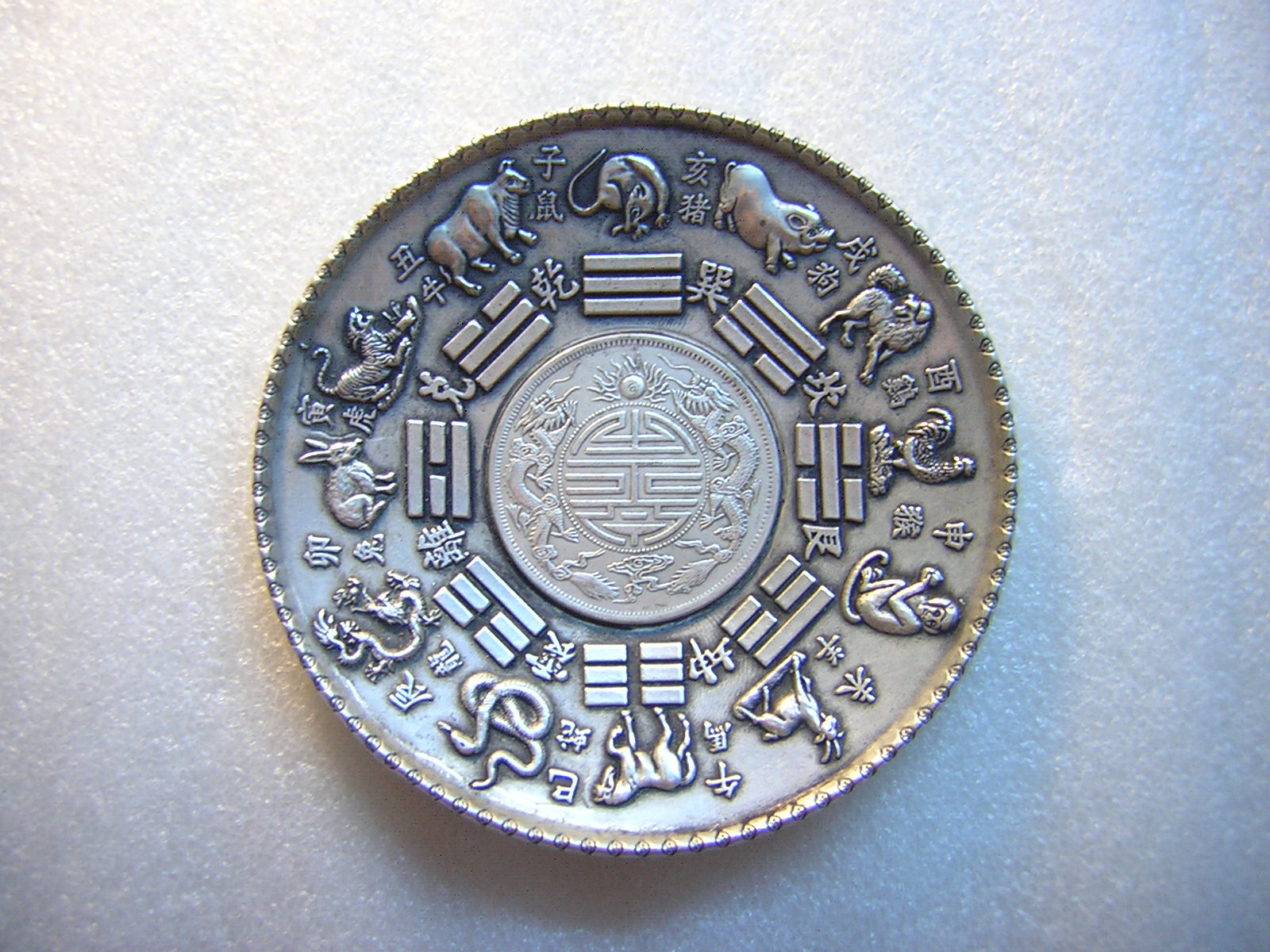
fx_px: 1321
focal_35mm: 36
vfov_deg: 39.7
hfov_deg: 51.4
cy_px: 476
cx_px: 635
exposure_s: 1/13.2
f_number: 2.6
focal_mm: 4.7
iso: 50
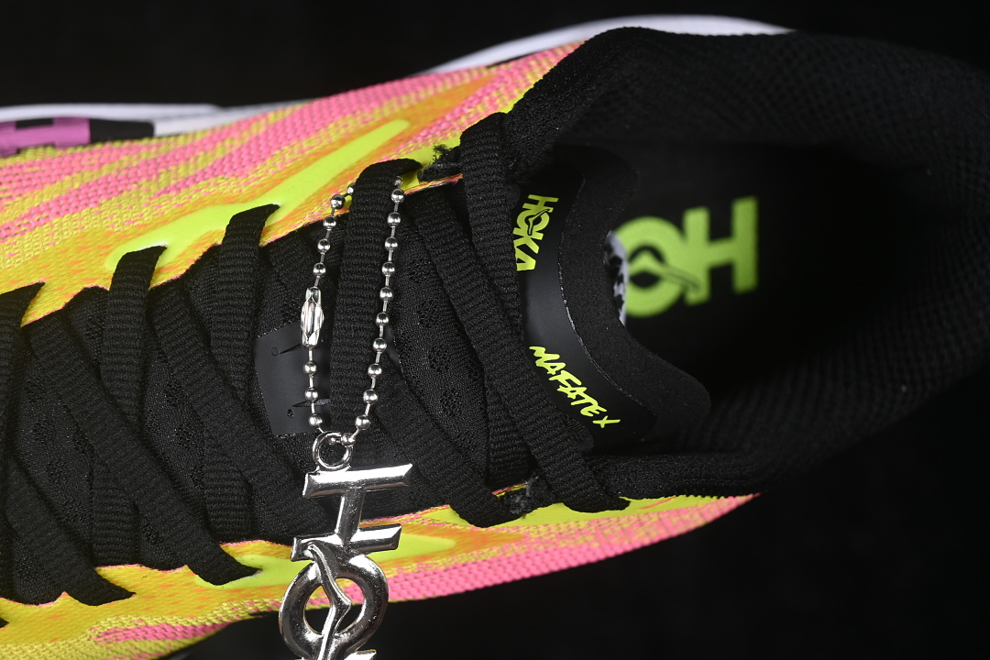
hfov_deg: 27.0
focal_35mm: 75
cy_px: 330
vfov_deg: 18.2
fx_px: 2062
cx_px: 495
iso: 160
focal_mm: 50
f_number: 6.3
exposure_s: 1/60
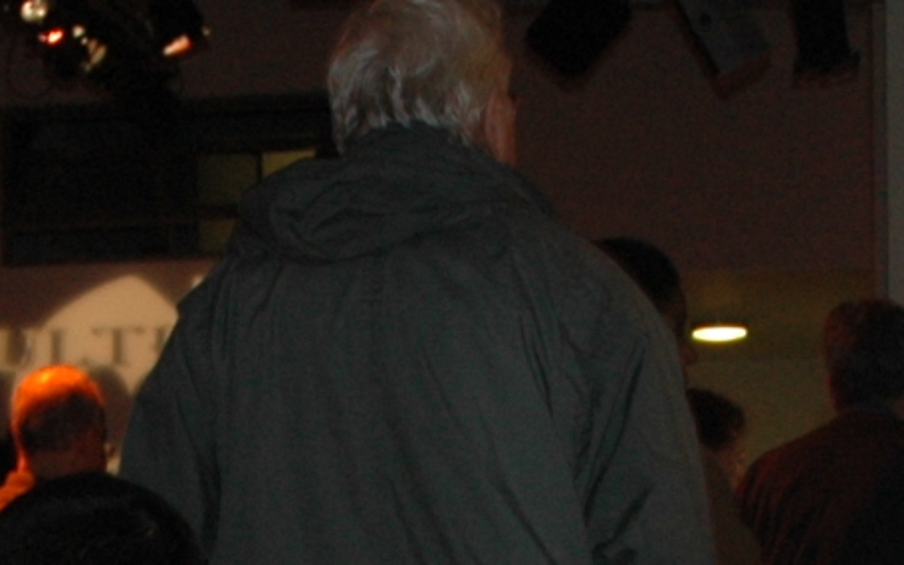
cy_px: 1195
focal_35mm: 180
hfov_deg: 11.6
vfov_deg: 7.0
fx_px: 4435
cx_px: 311
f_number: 5
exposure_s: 1/60
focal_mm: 24
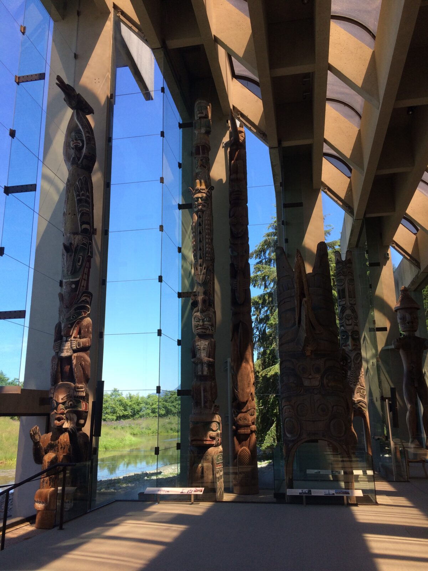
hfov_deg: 48.2
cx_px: 214
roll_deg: +2.3
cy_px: 286
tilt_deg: +13.9
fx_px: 478
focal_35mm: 29
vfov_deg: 61.7
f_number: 2.2
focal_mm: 4.15
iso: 32
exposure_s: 1/707
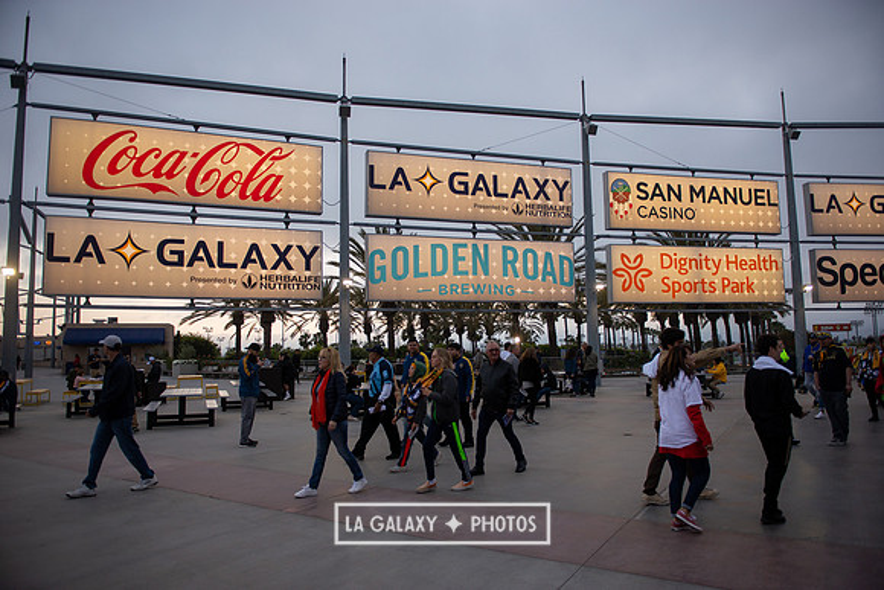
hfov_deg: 73.7
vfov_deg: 53.2
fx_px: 589
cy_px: 295
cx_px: 442
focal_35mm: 24
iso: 400
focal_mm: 24
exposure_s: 1/1000
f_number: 2.8
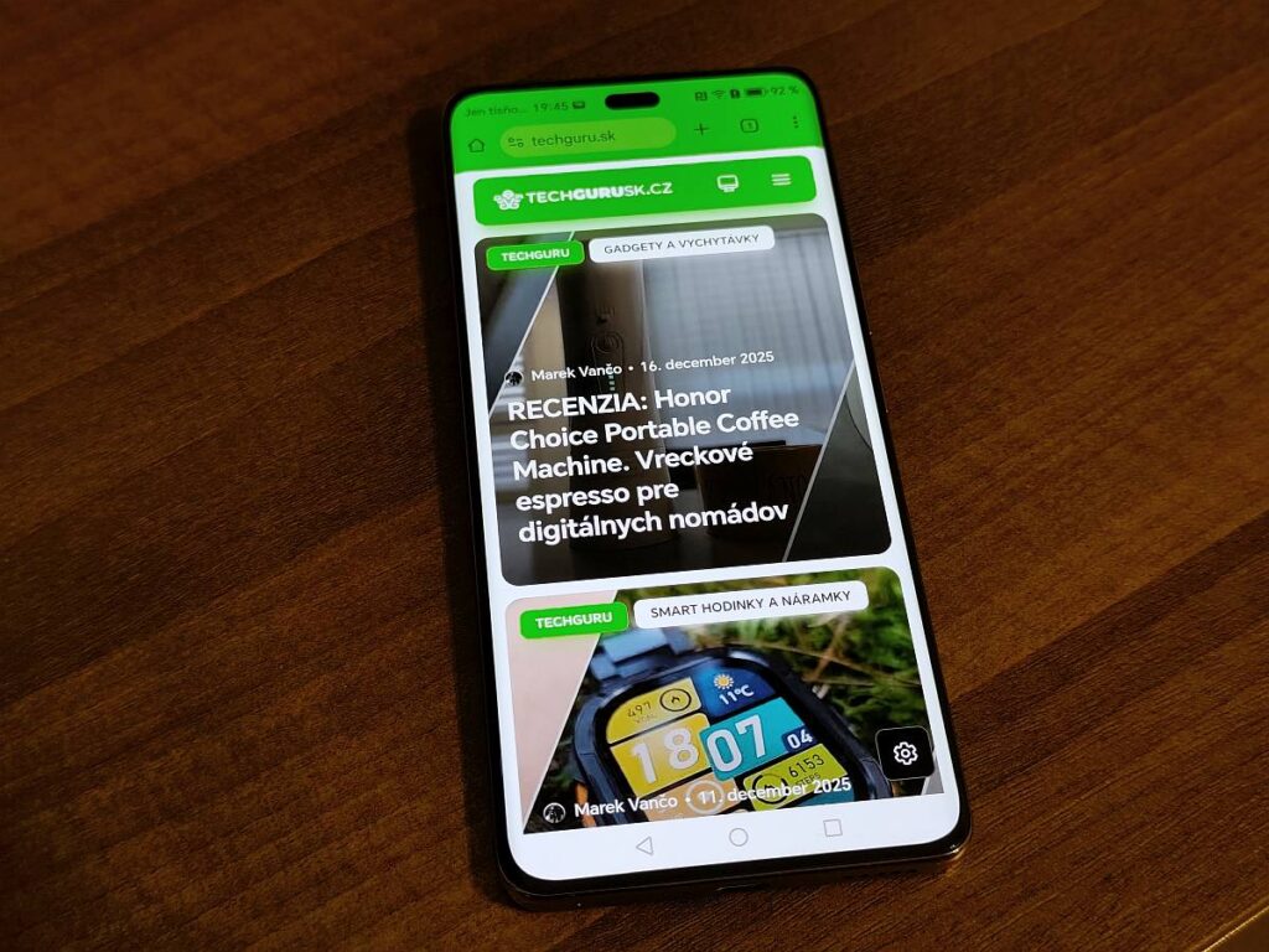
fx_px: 1686
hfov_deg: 41.2
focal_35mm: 46
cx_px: 634
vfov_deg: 31.5
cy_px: 476
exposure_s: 1/33.3
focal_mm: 6.19
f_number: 1.65
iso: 320
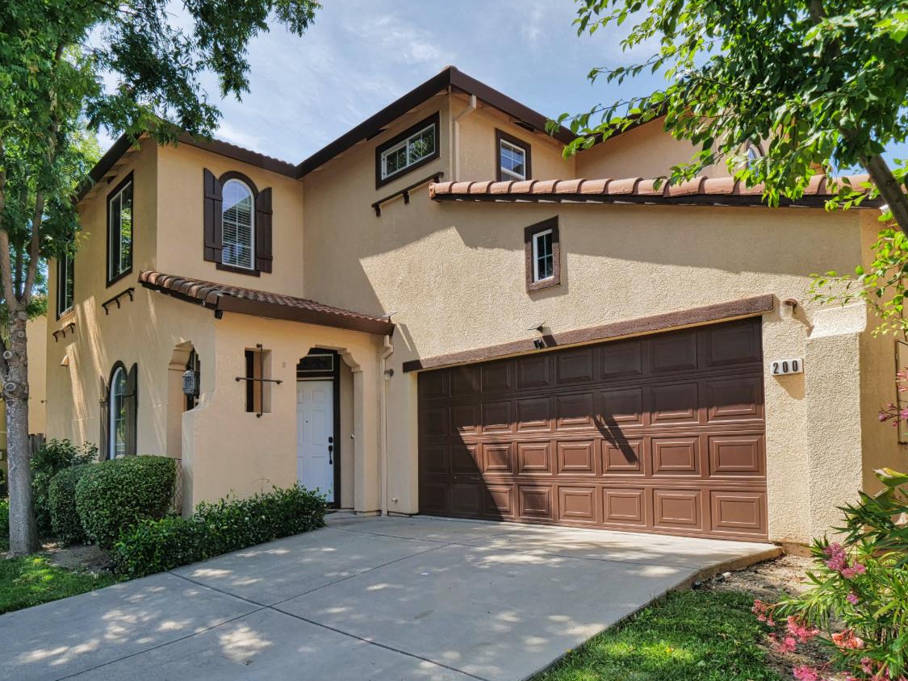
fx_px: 630
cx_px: 412
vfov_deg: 56.0
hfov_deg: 71.4
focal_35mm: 24
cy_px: 435
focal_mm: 9
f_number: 7.1
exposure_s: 1/160
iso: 100
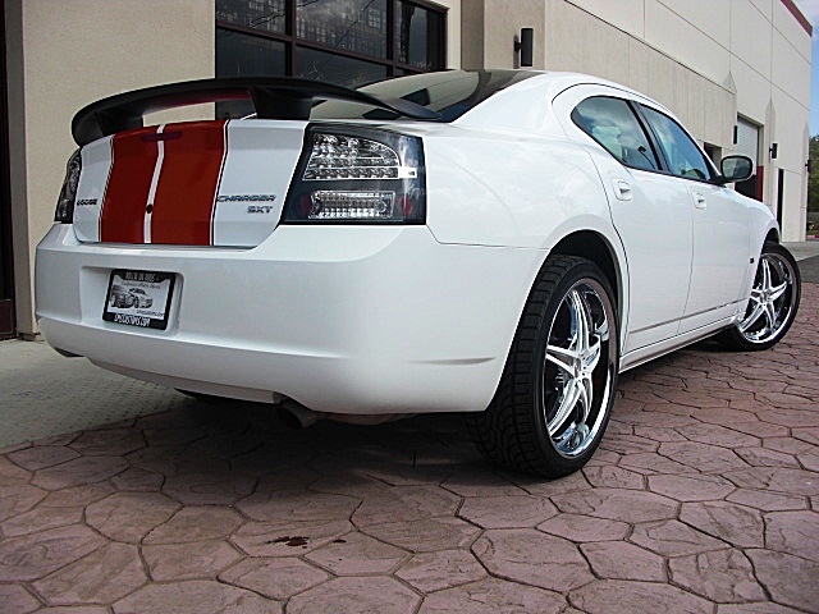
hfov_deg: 51.4
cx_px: 410
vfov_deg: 39.7
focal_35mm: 36
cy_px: 307
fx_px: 852
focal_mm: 6.3
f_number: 7.9
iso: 50
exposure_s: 1/160
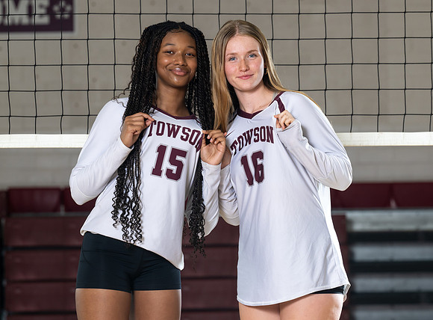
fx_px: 2635
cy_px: 177
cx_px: 260
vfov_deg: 6.9
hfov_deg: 9.4
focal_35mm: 212
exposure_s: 1/200
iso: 400
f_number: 5.6
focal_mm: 155
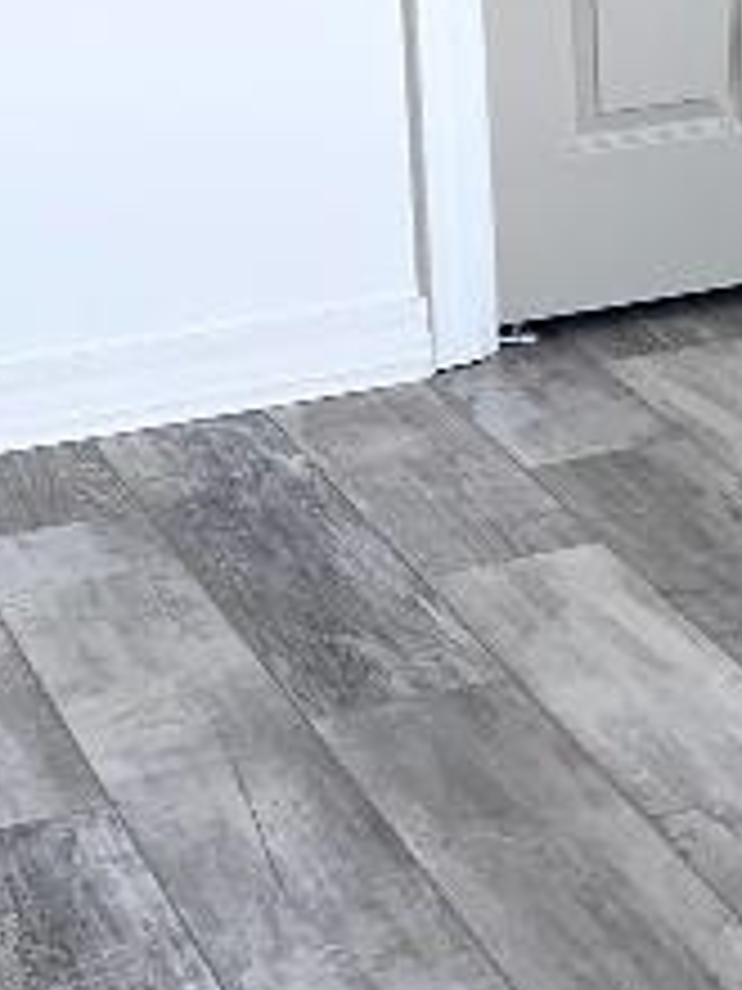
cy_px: -99
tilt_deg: -9.0
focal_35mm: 121
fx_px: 3458
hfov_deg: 11.7
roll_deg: +0.6
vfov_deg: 15.8
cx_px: 1115
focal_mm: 4.25
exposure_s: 1/120
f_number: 1.8
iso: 50
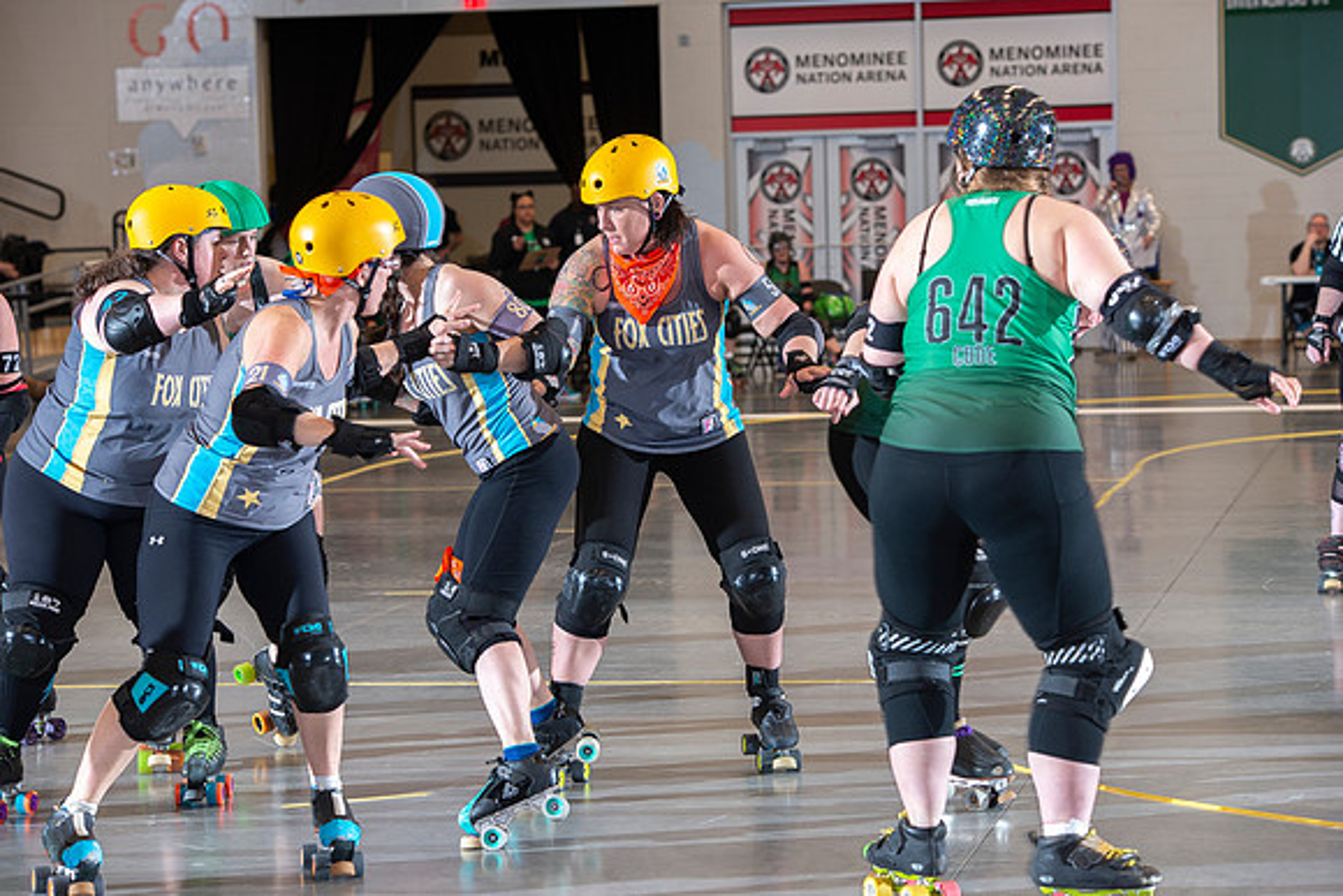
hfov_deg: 18.3
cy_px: 448
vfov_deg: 12.2
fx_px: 4179
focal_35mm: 112
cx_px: 672
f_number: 5.6
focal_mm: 112
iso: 640
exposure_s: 1/160
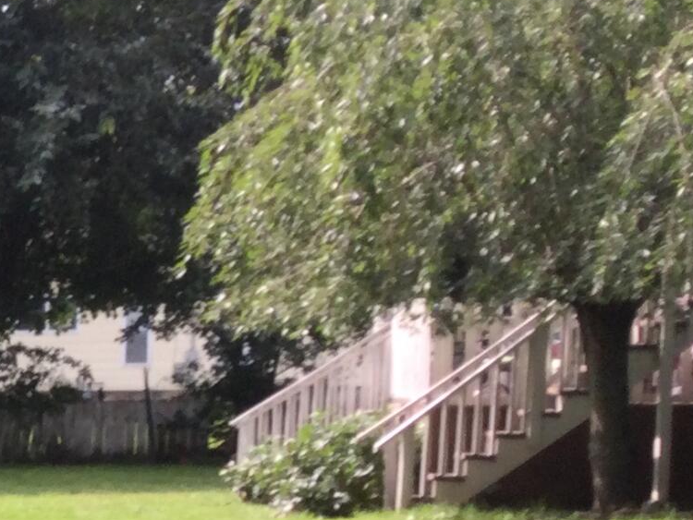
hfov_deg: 13.8
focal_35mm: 124
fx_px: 2483
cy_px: 508
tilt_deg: -5.0
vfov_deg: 11.8
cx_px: -630
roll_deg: -0.4
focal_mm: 3.3
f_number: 2.4
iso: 32
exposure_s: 1/120
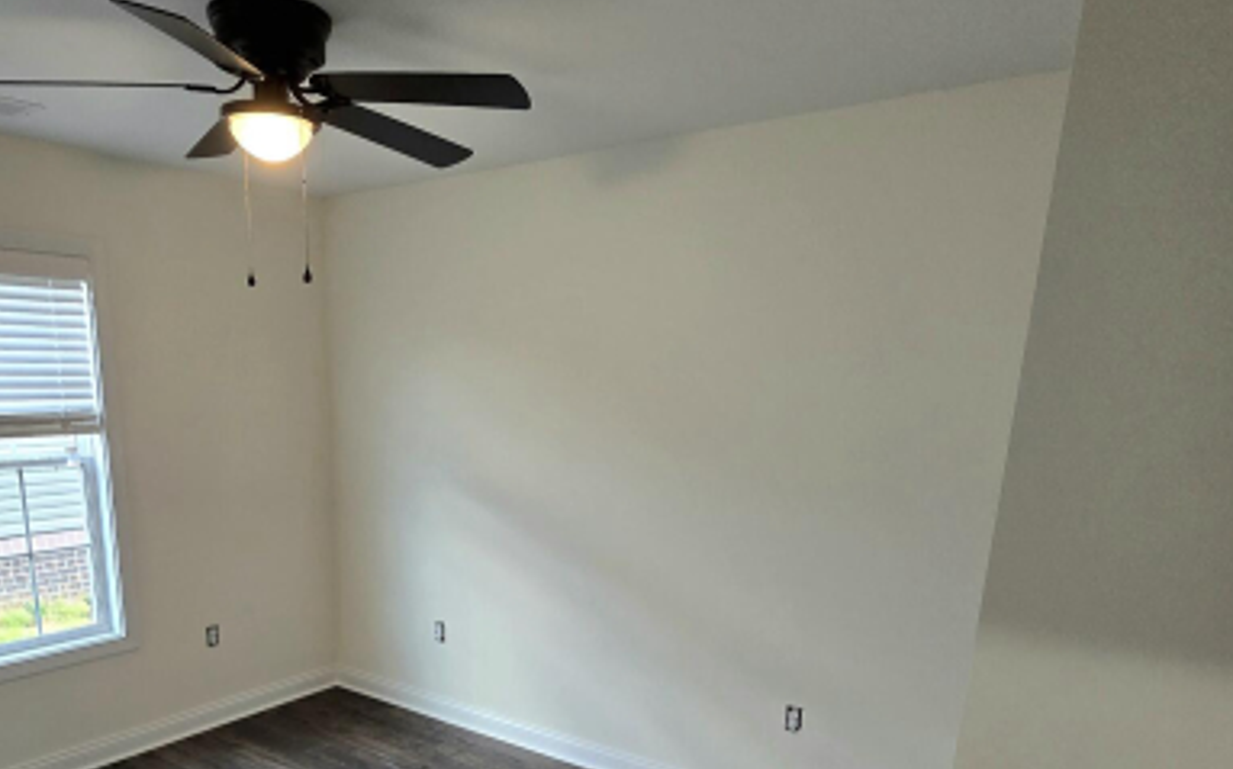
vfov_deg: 47.9
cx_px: 473
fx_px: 806
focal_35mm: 24
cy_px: 626
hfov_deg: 73.7
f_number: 2.2
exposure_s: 1/60.2
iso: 160
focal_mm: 2.2
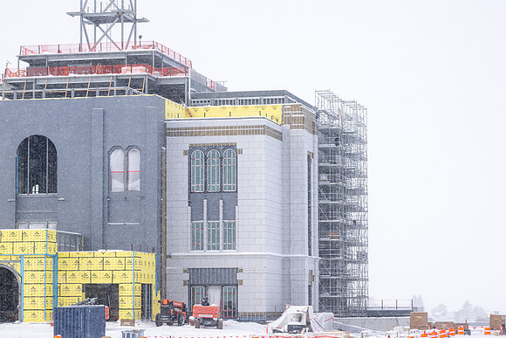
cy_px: 169
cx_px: 262
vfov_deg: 11.7
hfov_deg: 17.5
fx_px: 1644
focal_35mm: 117
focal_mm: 110
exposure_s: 1/250
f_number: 10
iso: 100
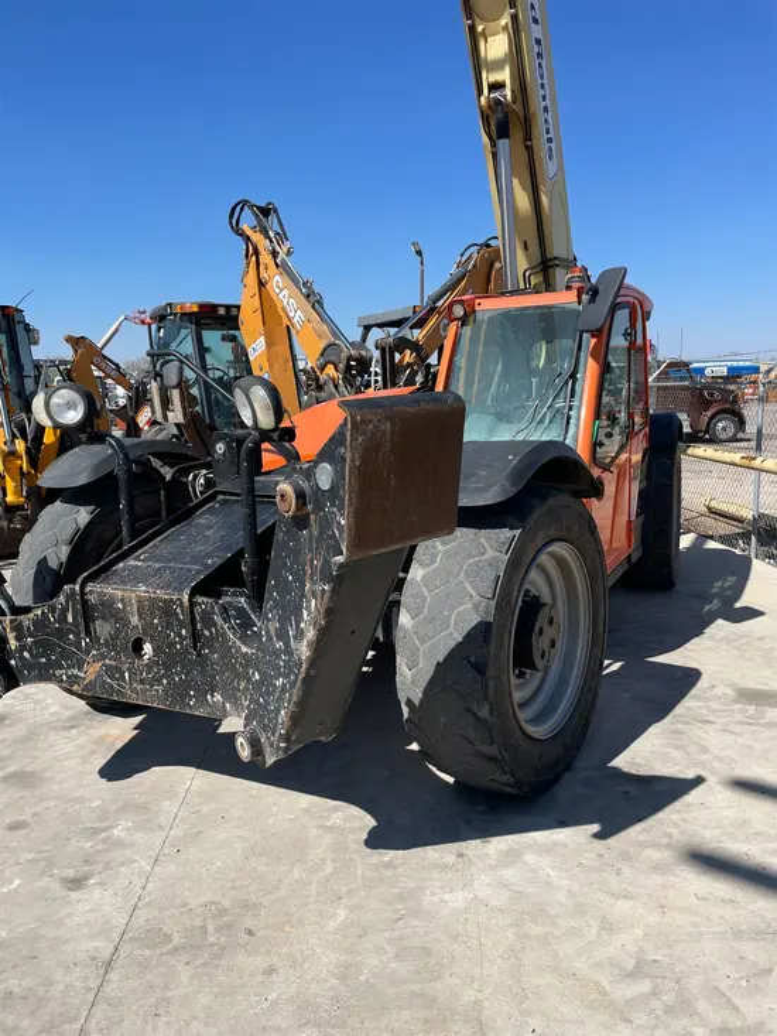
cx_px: 388
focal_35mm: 26
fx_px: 778
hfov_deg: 53.1
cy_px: 518
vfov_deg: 67.3
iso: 32
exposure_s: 1/3401
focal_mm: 4.2
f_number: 1.6
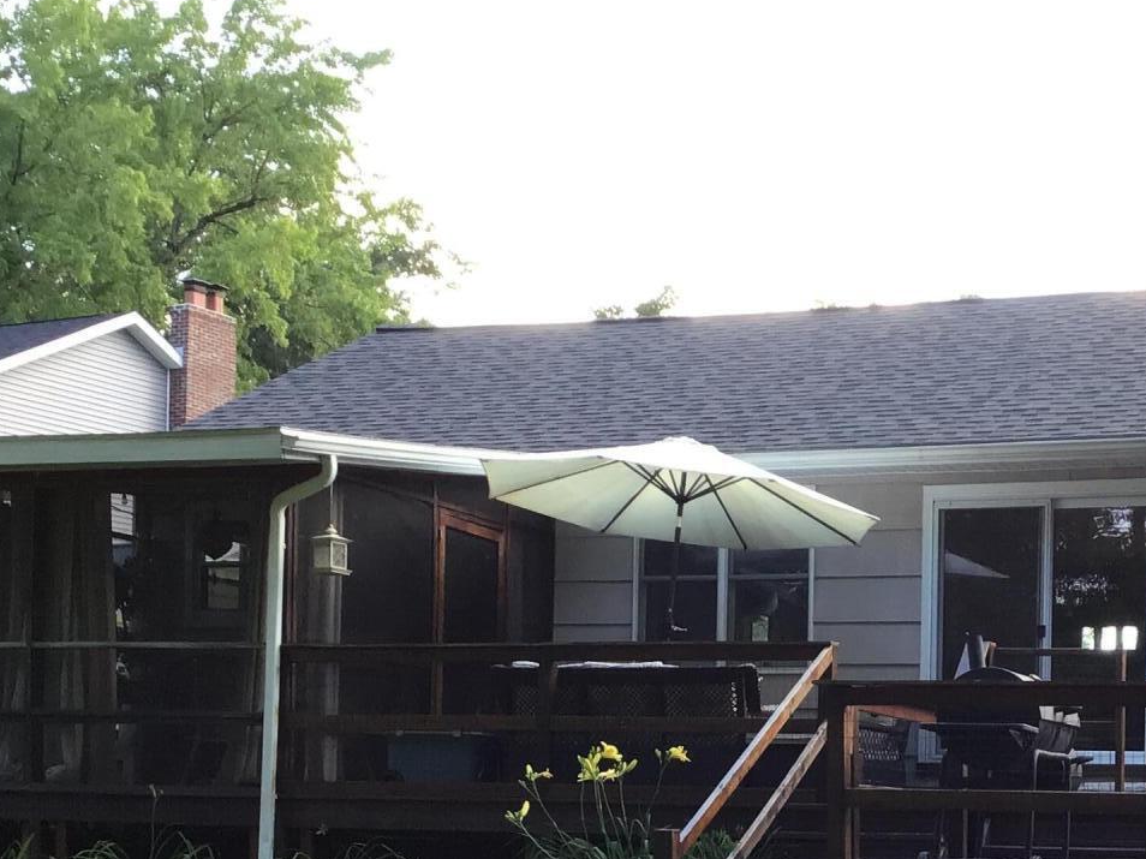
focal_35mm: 65
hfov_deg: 29.2
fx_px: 2151
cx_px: 905
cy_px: 825
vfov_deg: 21.9
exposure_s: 1/120
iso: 40
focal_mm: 3.3
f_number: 2.4
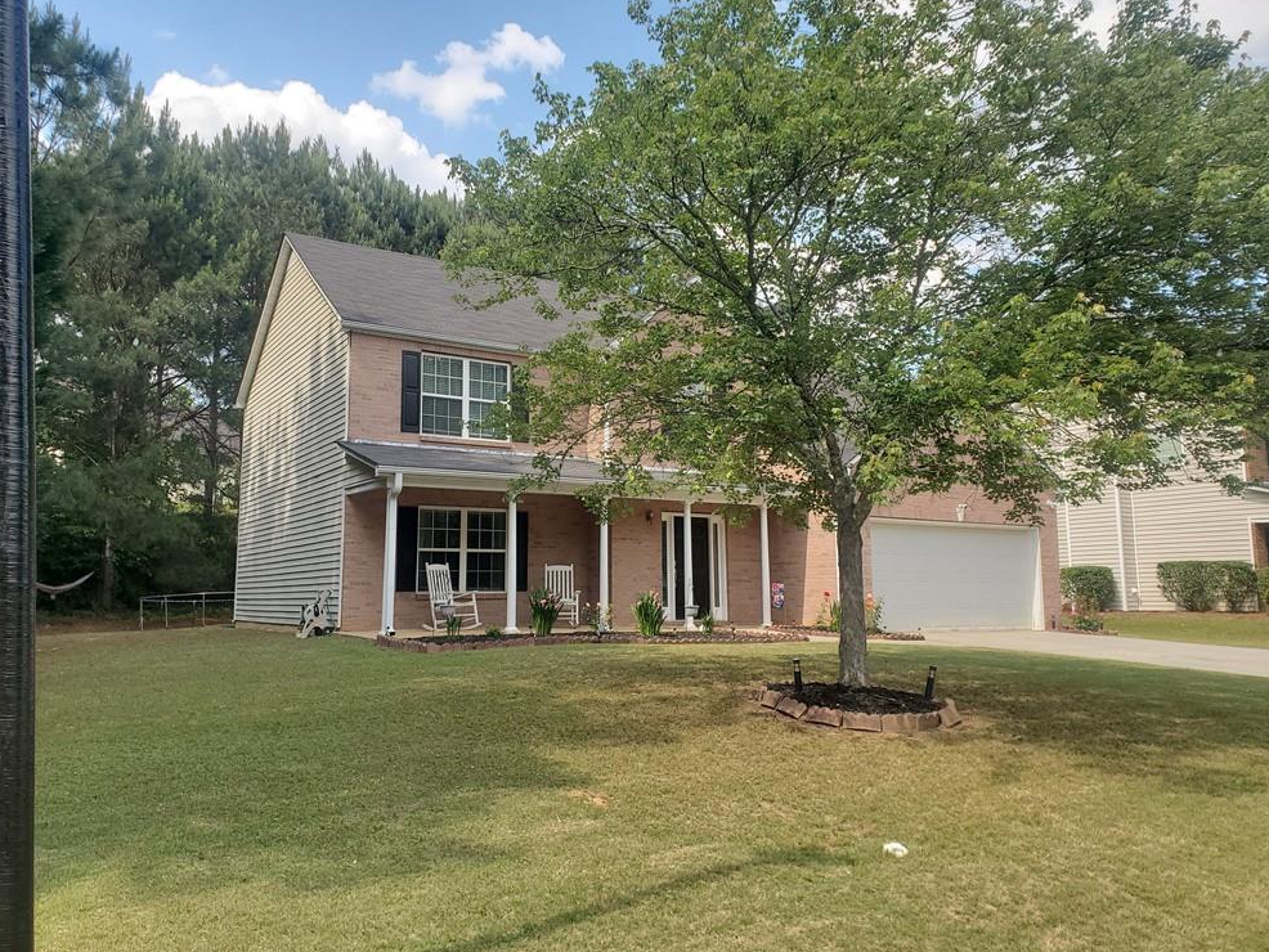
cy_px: 466
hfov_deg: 65.3
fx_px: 990
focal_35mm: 27
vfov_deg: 51.4
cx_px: 629
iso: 50
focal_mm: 4.3
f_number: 2.4
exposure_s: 1/710
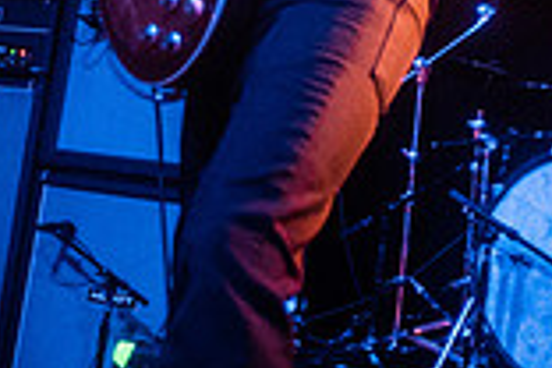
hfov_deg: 23.6
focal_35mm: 86
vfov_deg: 14.7
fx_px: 1319
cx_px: 229
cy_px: -198
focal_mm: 20
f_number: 3.2
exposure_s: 1/160
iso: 3200
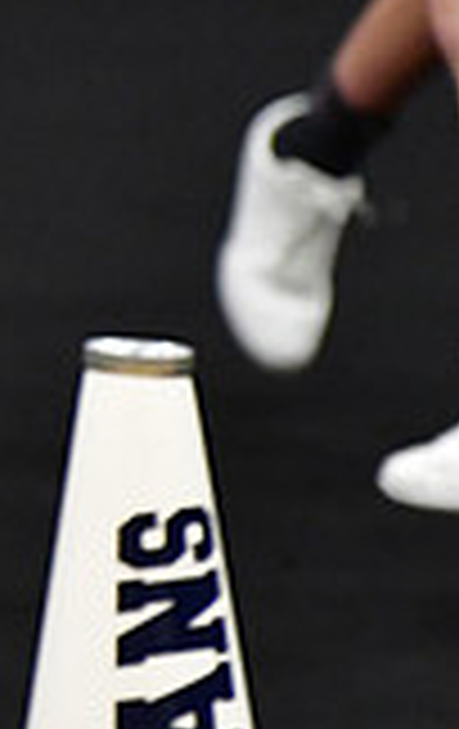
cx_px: -842
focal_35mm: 1092
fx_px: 21741
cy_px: -52
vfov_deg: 1.9
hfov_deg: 1.2
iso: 4000
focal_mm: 200
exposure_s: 1/500
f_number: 3.5
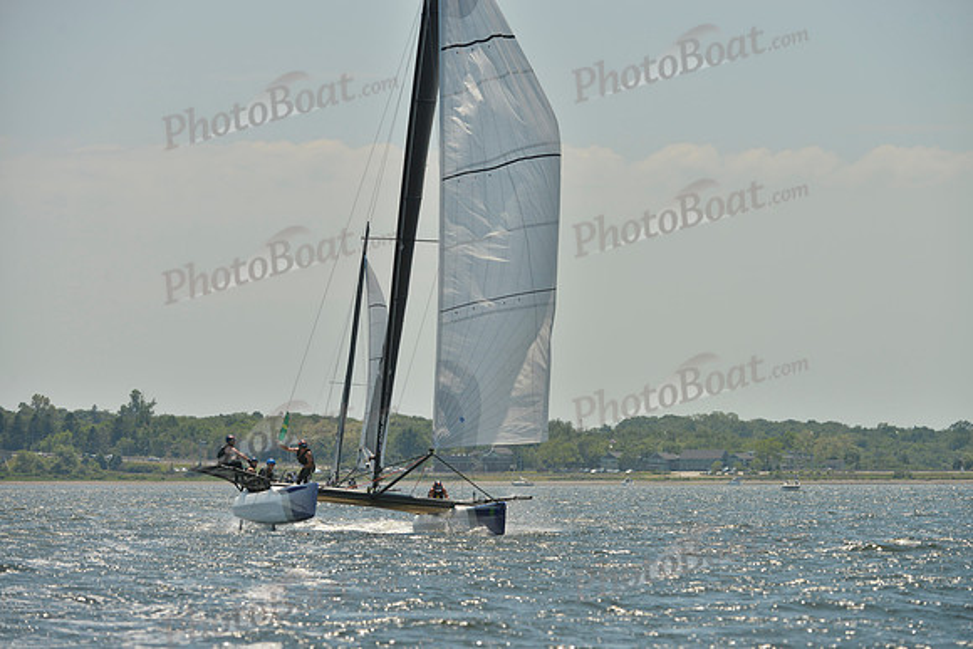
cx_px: 486
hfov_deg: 9.4
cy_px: 324
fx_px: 5947
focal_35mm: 220
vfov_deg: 6.2
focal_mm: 220
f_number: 8
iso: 280
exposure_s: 1/1600
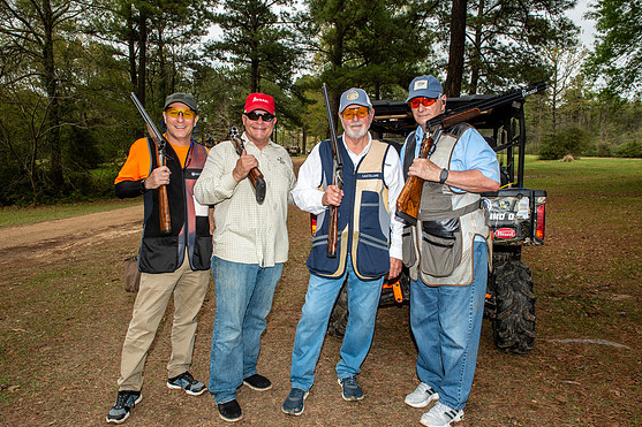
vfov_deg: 51.3
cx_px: 323
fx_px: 446
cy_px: 215
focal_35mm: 25
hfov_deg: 71.5
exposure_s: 1/250
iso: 125
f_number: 7.1
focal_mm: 24
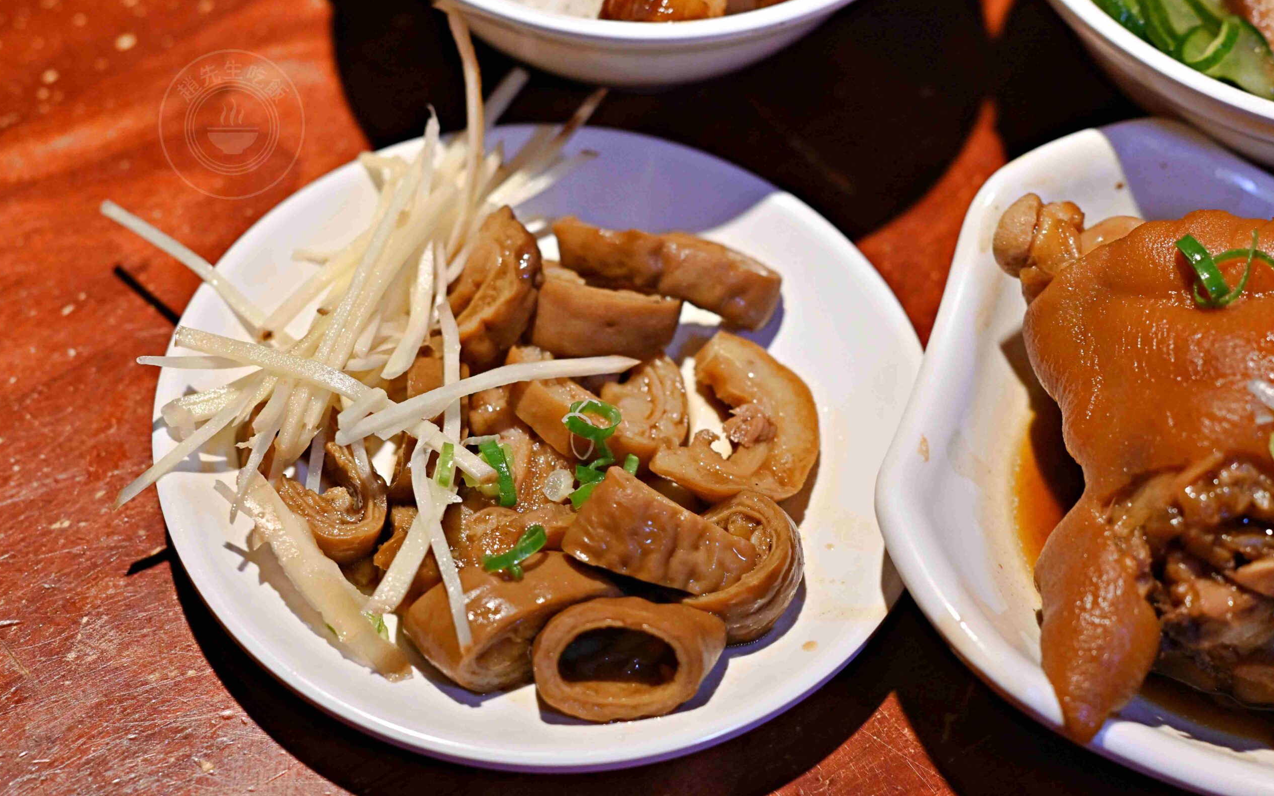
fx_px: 2673
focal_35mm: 77
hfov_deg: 26.8
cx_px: 635
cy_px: 390
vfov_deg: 16.9
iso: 560
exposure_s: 1/200
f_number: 3.2
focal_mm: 50
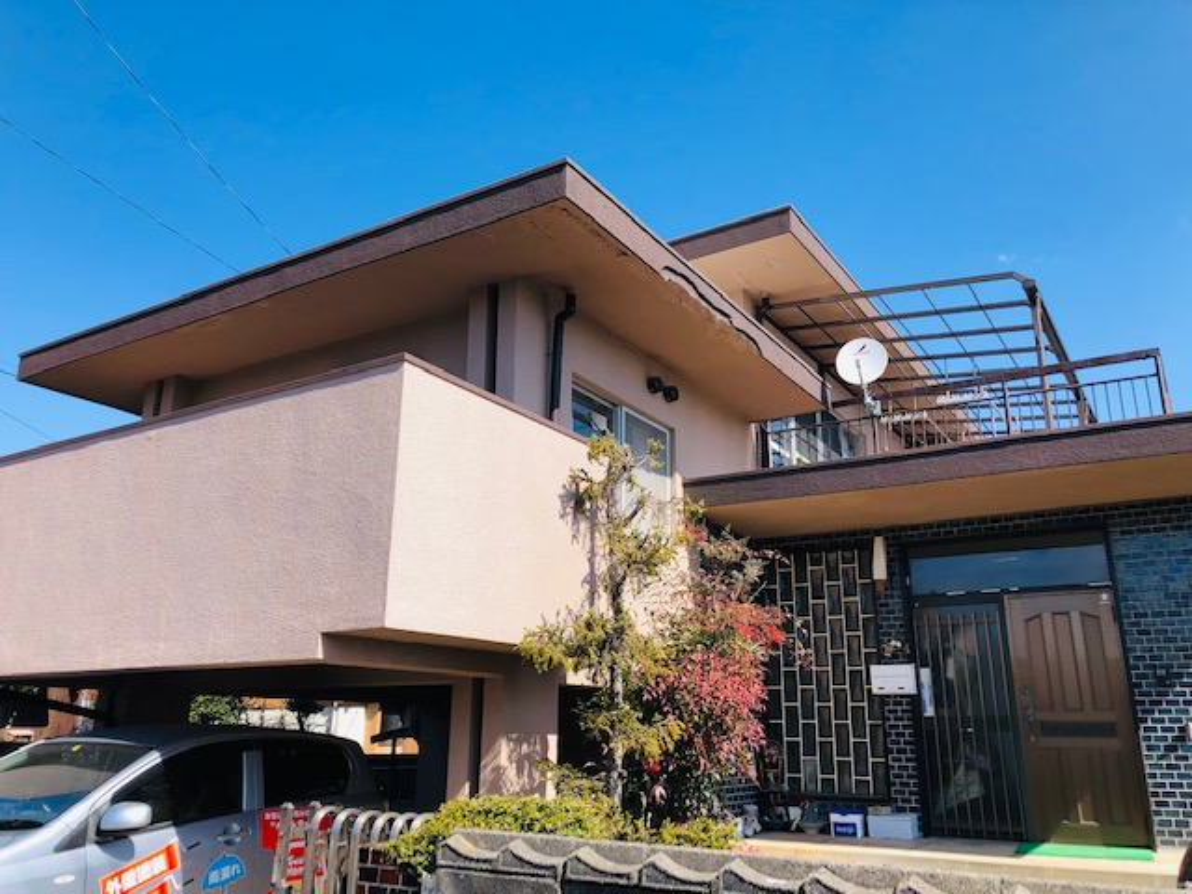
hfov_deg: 63.4
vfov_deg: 49.7
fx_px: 964
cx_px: 596
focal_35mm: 28
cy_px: 447
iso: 20
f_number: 1.8
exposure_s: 1/1185
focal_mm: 3.99
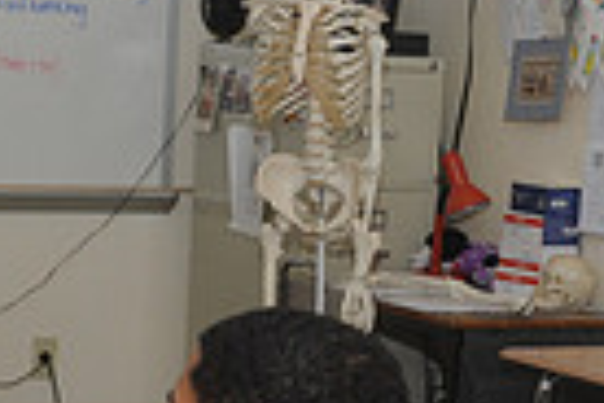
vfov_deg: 8.2
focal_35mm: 168
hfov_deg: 12.2
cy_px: 289
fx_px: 2818
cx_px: 368
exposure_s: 1/50
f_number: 9
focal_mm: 40
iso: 1000
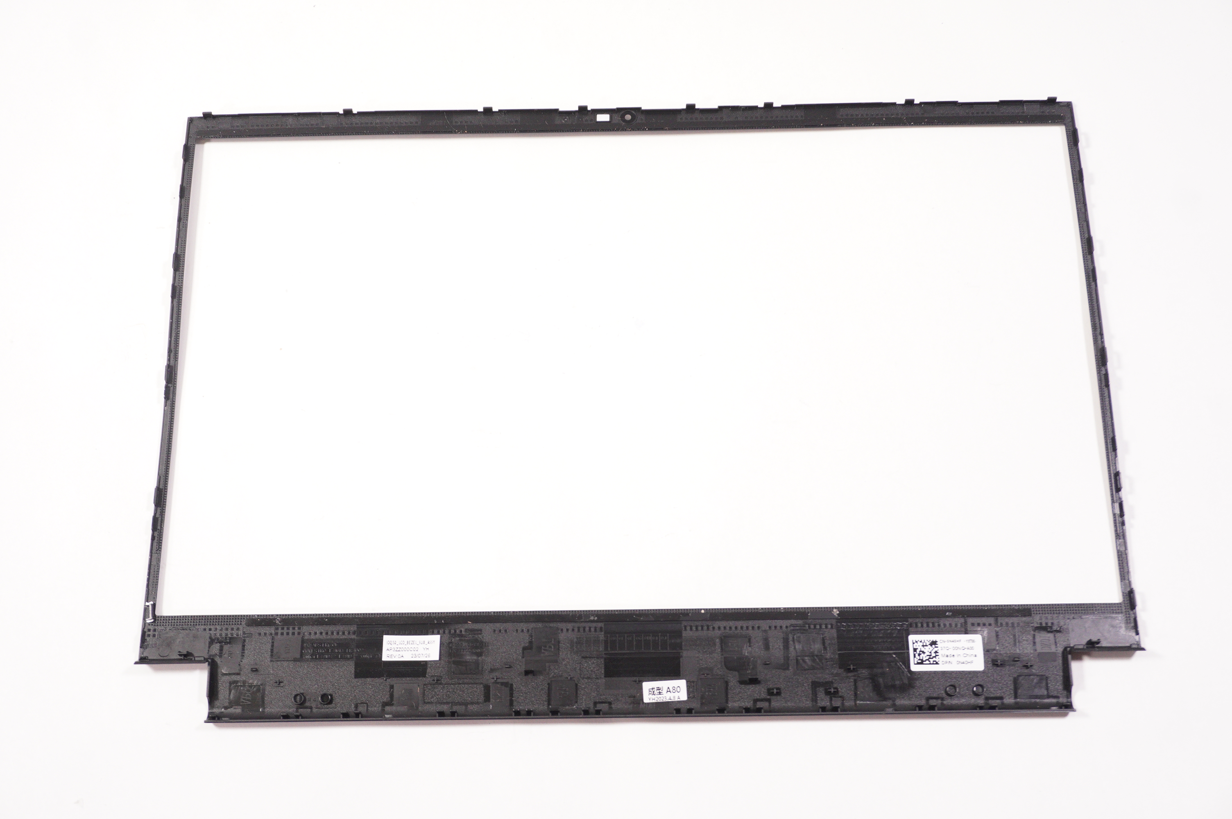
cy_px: 410
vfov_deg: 28.9
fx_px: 1590
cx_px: 616
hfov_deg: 42.4
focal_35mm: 46
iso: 1250
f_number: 6.3
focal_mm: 31
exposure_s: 1/200
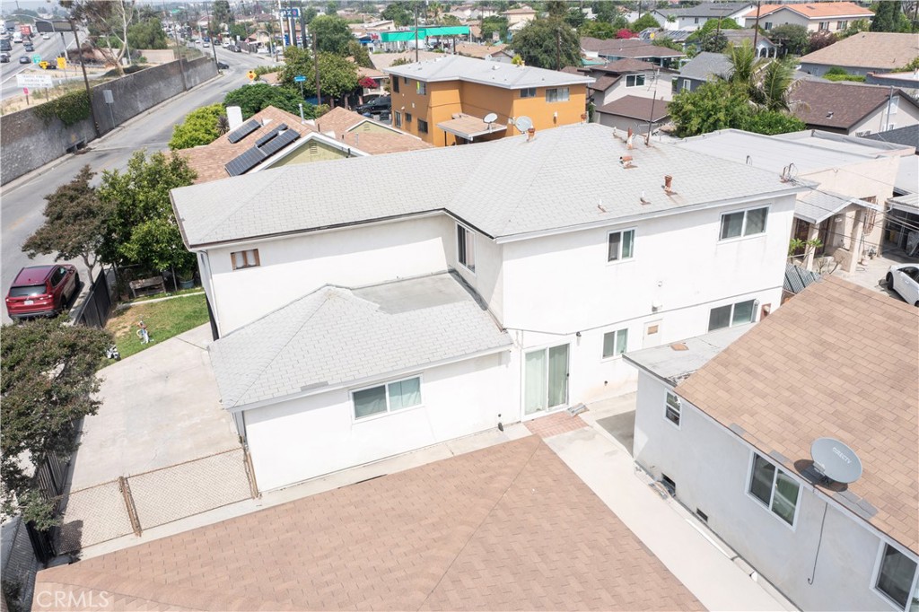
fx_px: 715
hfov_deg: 65.5
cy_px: 306
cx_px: 460
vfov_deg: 46.4
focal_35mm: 28
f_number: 5.6
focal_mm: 10.26
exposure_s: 1/400
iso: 100
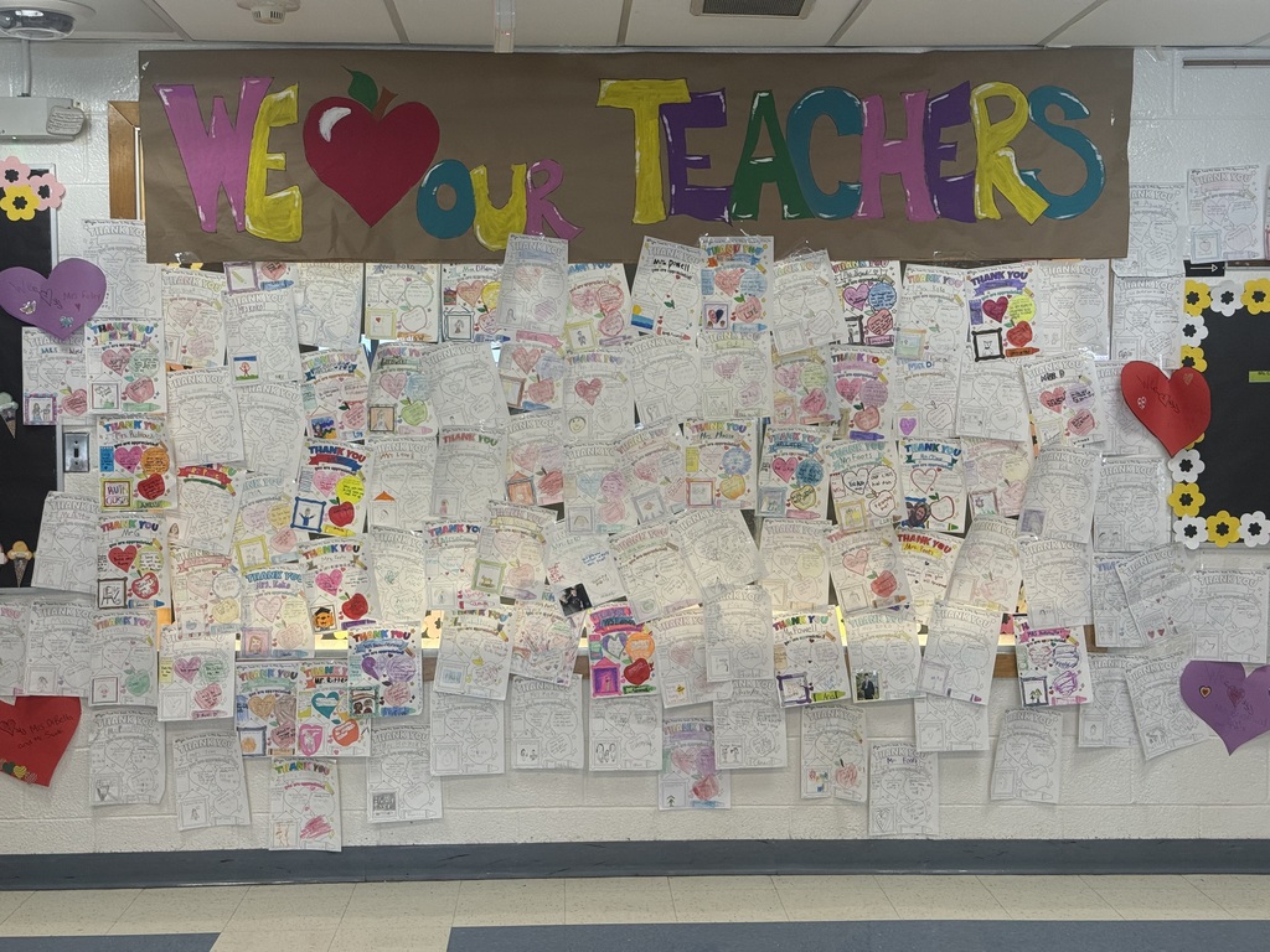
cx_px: 635
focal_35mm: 48
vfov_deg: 30.3
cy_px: 476
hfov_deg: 39.7
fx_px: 1761
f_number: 1.78
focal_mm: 6.76
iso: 100
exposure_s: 1/120
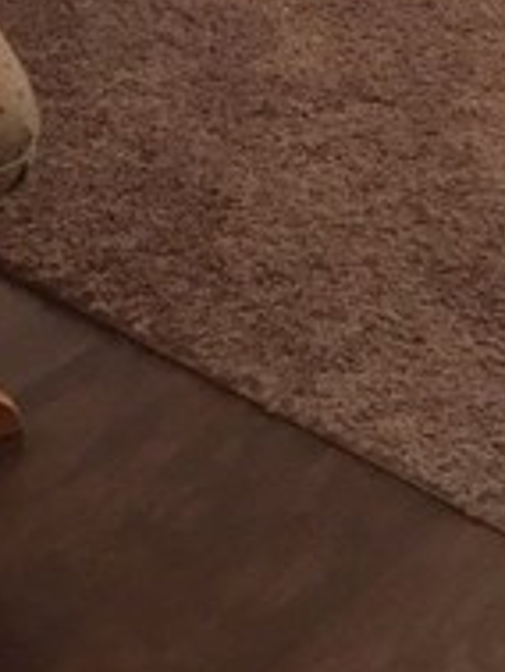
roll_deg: -0.3
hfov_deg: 12.6
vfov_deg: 15.0
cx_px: 199
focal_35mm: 118
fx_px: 2293
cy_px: -452
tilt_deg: -13.6
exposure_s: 1/30
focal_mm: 4.15
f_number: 2.2
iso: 64
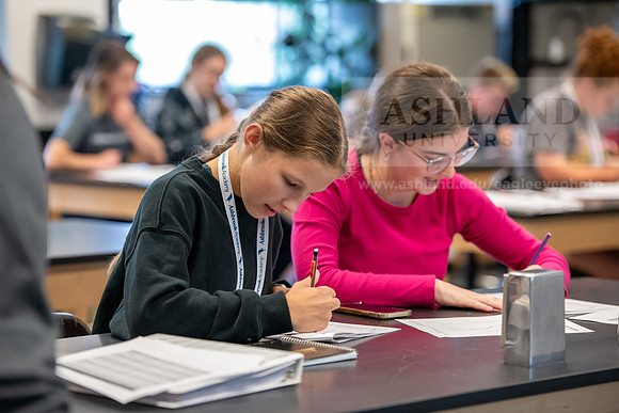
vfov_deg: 12.2
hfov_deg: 18.3
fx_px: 1926
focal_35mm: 112
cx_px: 310
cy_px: 206
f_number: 3.2
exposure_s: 1/200
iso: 2000
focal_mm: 112
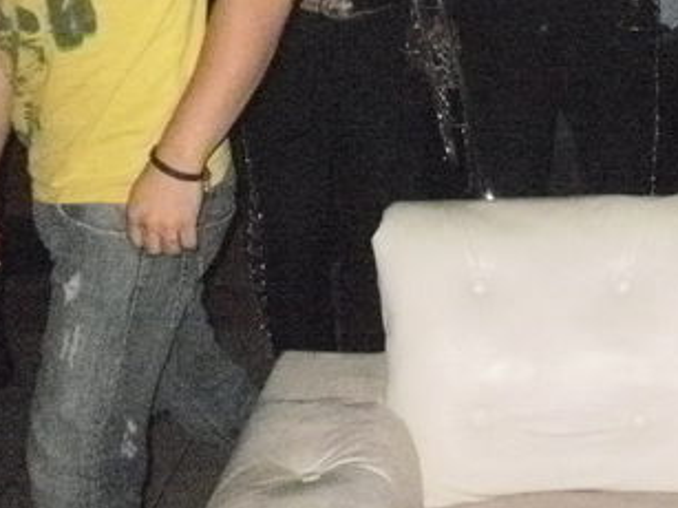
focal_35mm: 75
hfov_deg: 25.3
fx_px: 1468
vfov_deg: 19.1
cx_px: 585
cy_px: -2
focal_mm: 6.3
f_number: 3.5
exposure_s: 1/30
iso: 1600
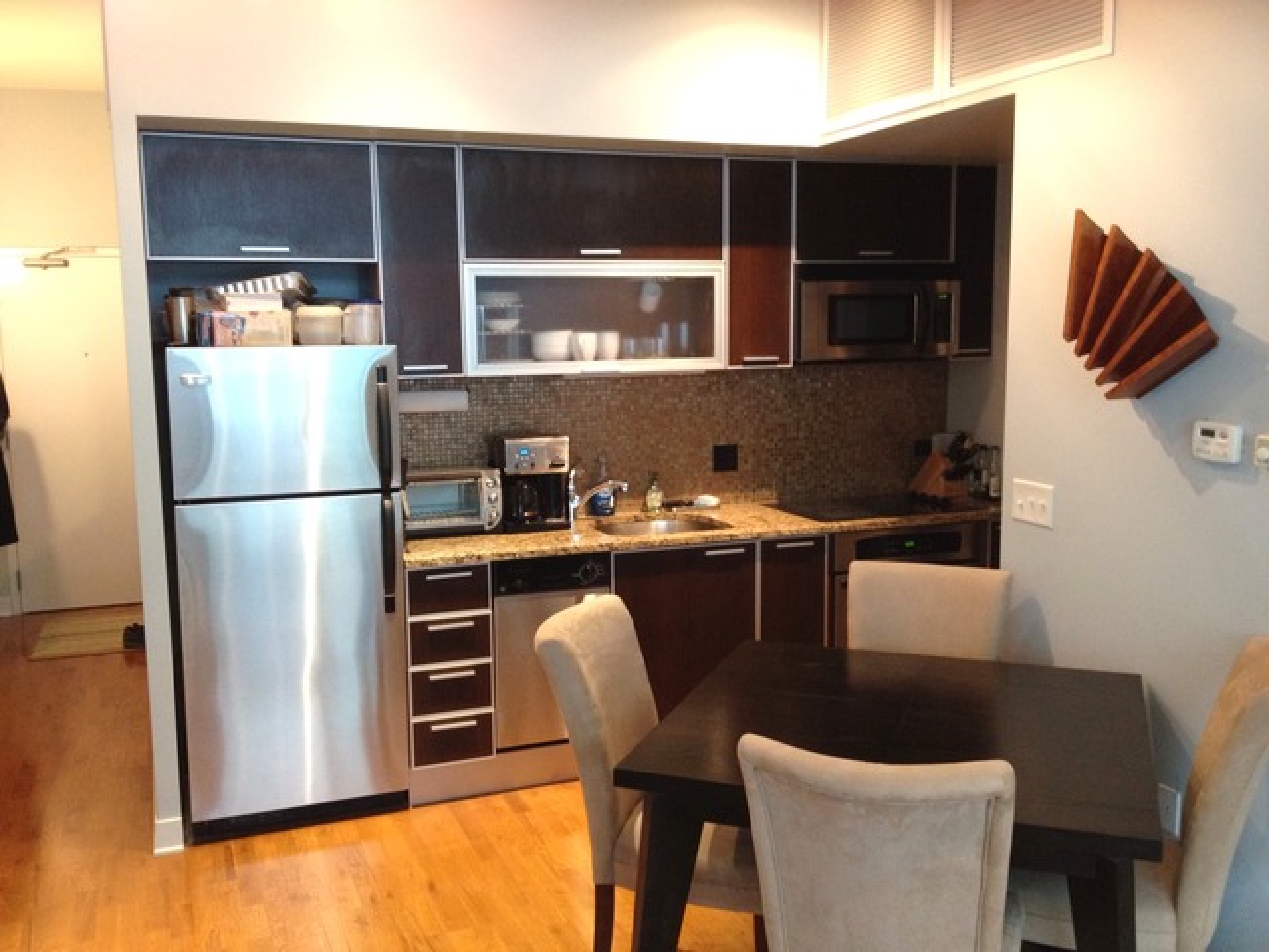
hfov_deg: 52.6
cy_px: 476
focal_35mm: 35
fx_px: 1283
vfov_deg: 40.7
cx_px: 634
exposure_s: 1/20
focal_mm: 4.28
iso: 250
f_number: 2.4
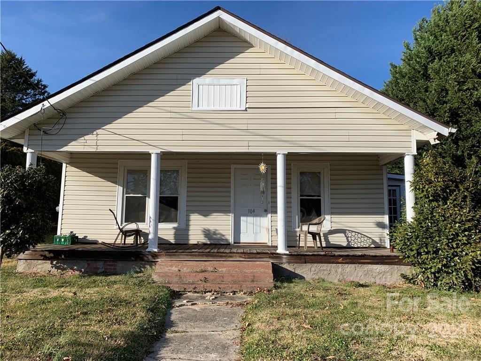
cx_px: 240
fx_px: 361
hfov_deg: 67.3
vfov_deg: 53.1
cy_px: 180
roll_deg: -0.3
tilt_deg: +4.5
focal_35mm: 26
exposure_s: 1/2481
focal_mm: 4.25
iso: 25
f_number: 1.8
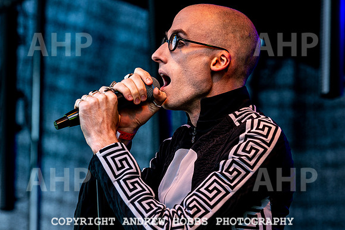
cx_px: 204
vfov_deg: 7.3
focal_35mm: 189
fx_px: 1808
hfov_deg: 10.9
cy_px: 94
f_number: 5.6
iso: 1250
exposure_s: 1/1000
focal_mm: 160
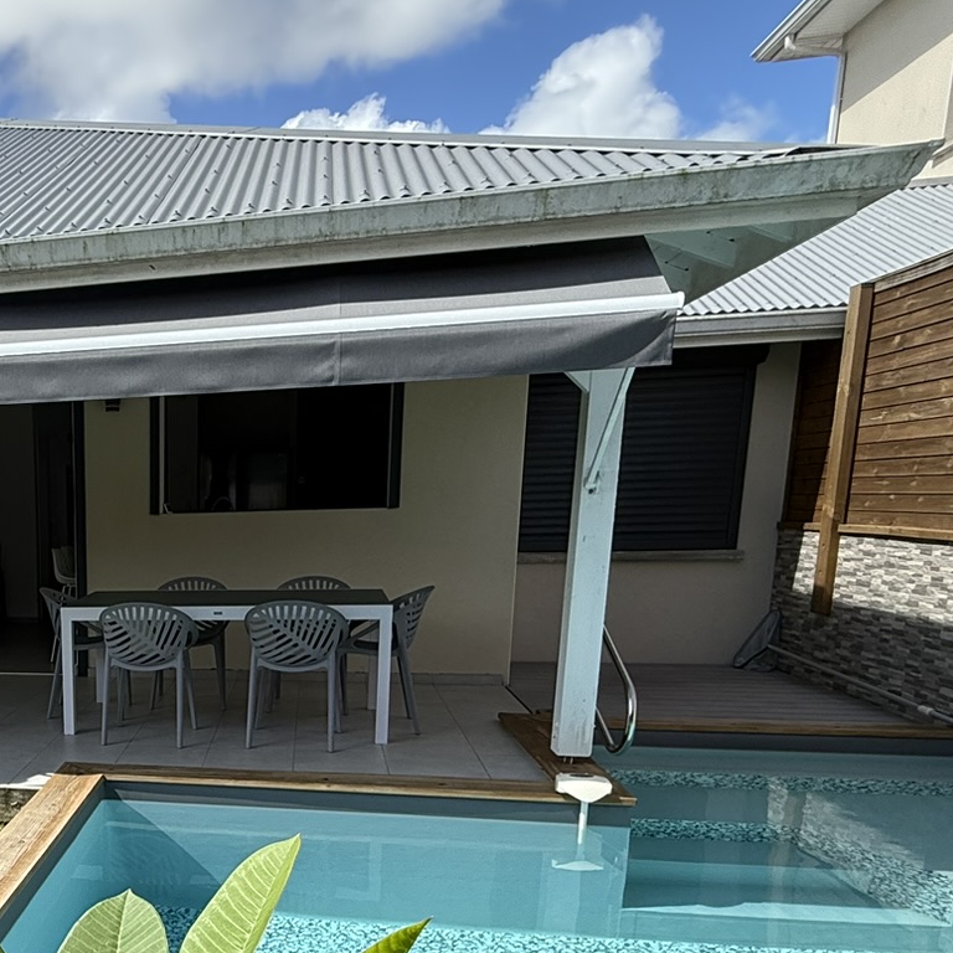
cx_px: 29
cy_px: 712
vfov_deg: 47.9
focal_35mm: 33
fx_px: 1028
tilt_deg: -11.0
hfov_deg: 43.6
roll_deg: +0.9
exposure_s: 1/679
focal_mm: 2.22
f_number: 2.2
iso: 50
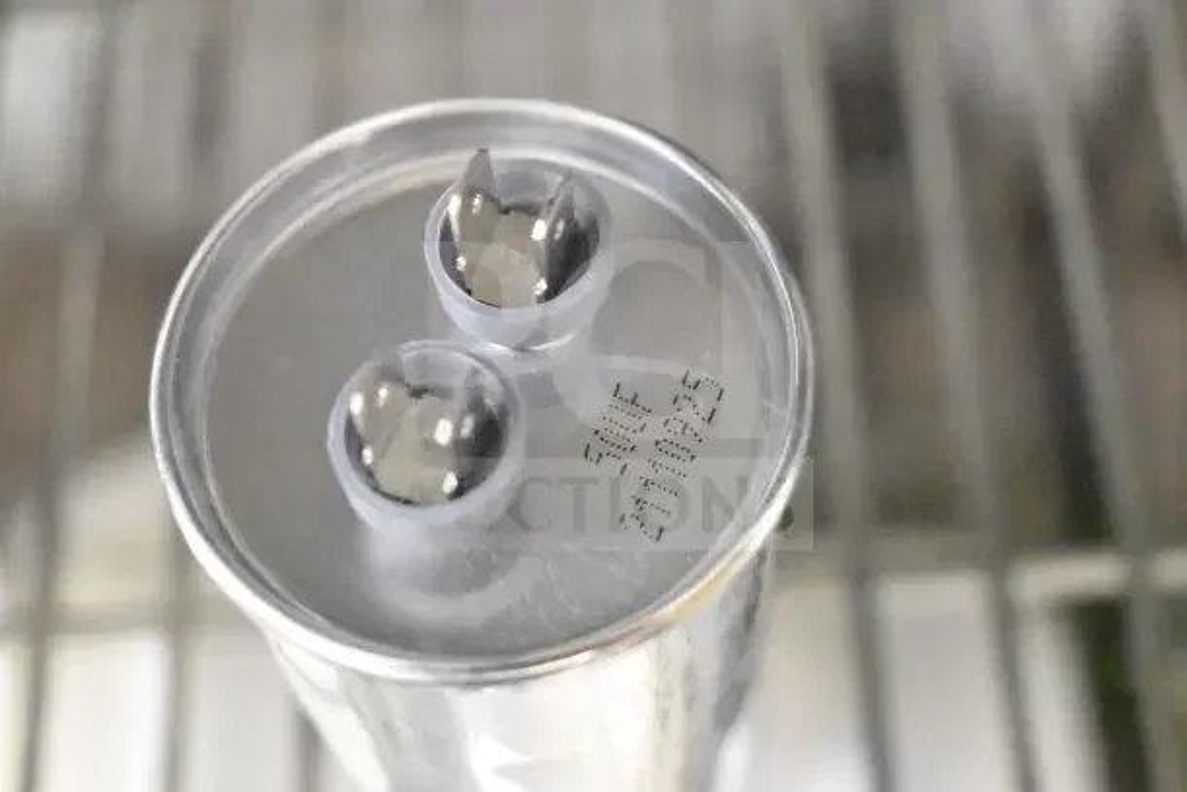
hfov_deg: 33.4
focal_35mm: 60
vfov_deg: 22.6
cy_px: 396
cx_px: 594
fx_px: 1979
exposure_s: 1/50
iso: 25600
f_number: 4.8
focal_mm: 40
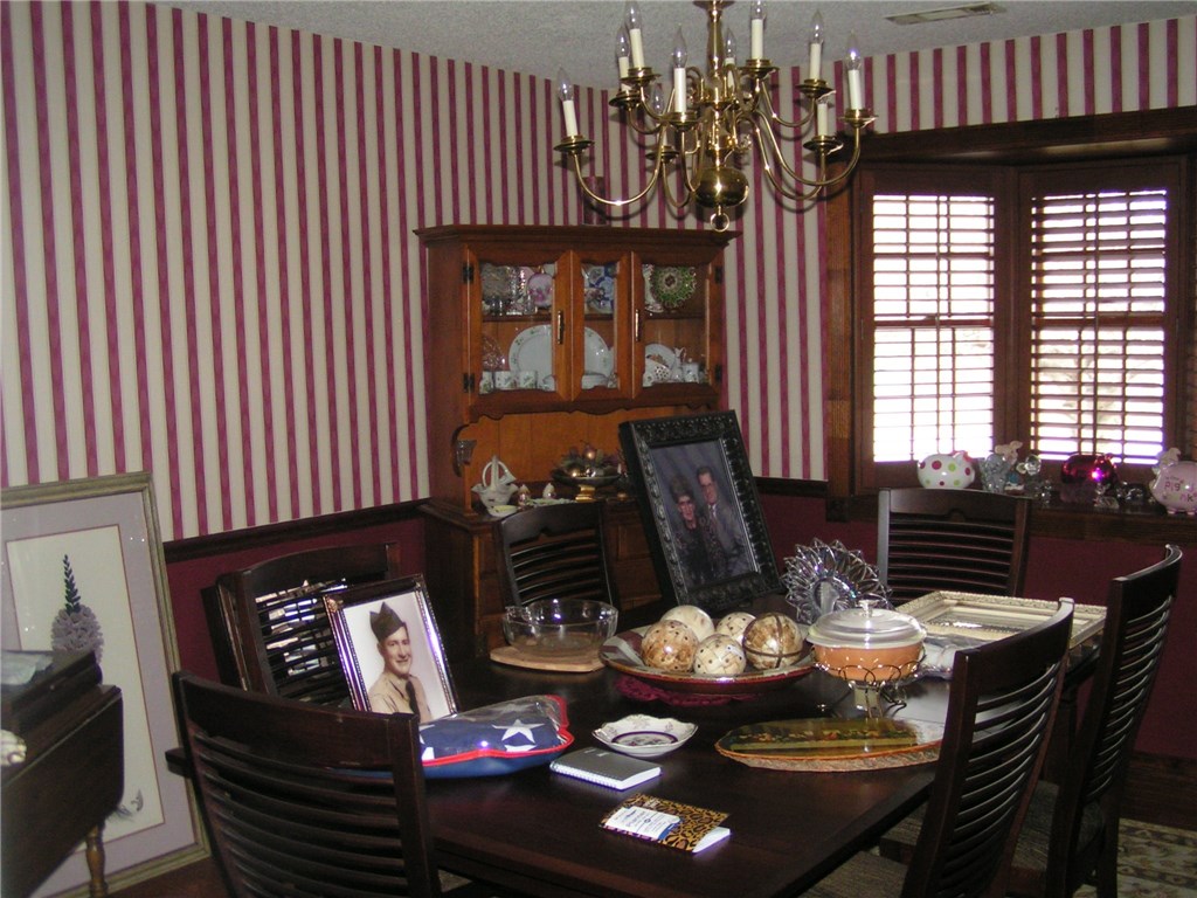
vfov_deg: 37.7
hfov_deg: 49.0
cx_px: 598
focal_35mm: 38
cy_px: 449
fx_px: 1314
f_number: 2.8
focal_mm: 5.8
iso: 200
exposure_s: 1/40
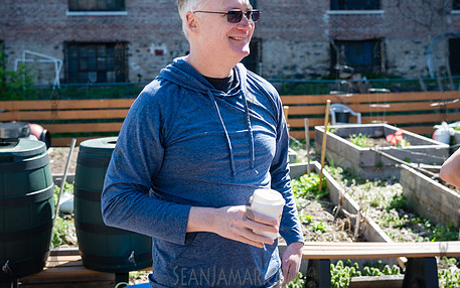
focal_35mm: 53
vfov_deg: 24.4
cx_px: 248
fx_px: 665
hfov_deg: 38.2
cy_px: 106
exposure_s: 1/250
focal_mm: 41
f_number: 3.5
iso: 100
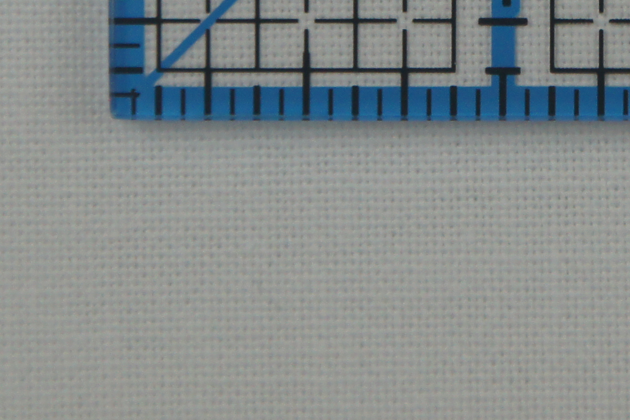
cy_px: -310
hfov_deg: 2.4
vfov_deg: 1.6
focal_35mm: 857
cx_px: 543
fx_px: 14996
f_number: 6.3
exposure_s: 1/320
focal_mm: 160
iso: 500
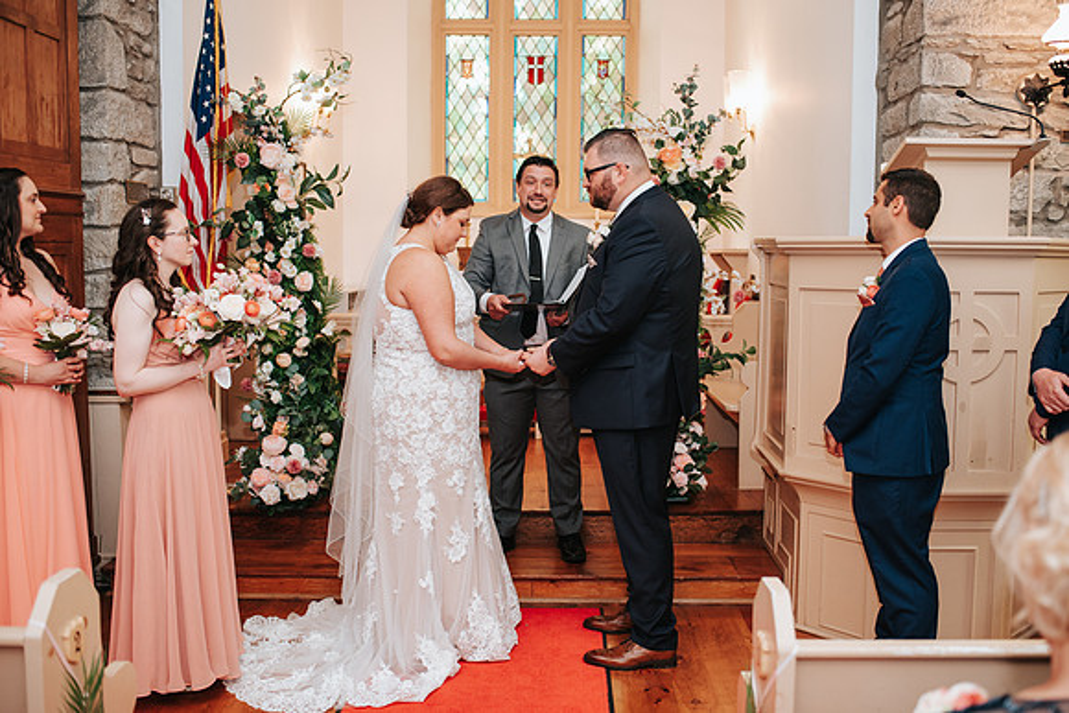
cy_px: 347
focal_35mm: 36
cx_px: 549
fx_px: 1084
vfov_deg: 36.4
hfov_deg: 52.5
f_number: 2.8
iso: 1000
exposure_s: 1/200
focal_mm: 35
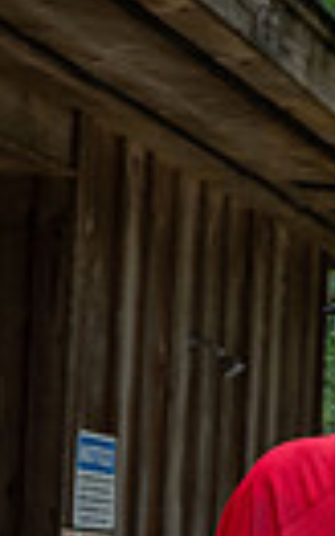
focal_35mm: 185
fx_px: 2699
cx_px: 1083
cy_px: 612
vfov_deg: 11.1
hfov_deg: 6.4
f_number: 5
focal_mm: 41
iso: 560
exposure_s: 1/100
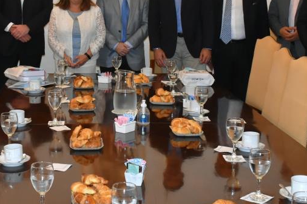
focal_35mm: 79
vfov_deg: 17.1
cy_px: 38
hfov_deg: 25.6
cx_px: 115
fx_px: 673
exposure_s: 1/160
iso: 3200
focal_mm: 26
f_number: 7.1
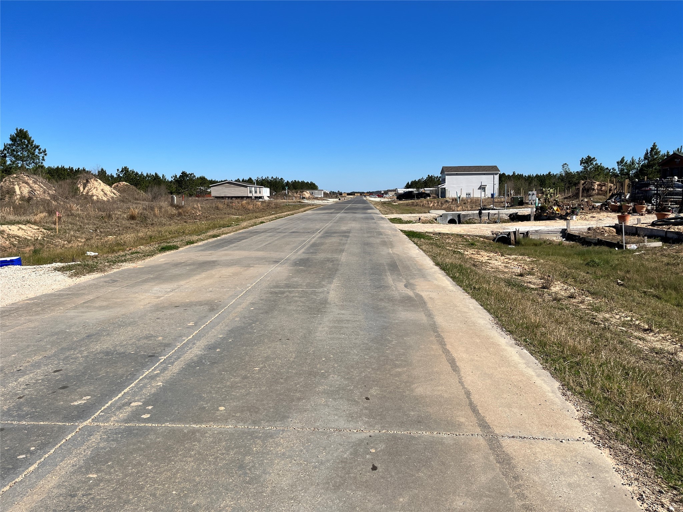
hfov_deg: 67.3
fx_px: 513
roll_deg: +0.7
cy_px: 256
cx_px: 342
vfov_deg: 53.1
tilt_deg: -6.1
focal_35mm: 26
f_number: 1.6
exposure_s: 1/5848
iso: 50
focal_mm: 5.1
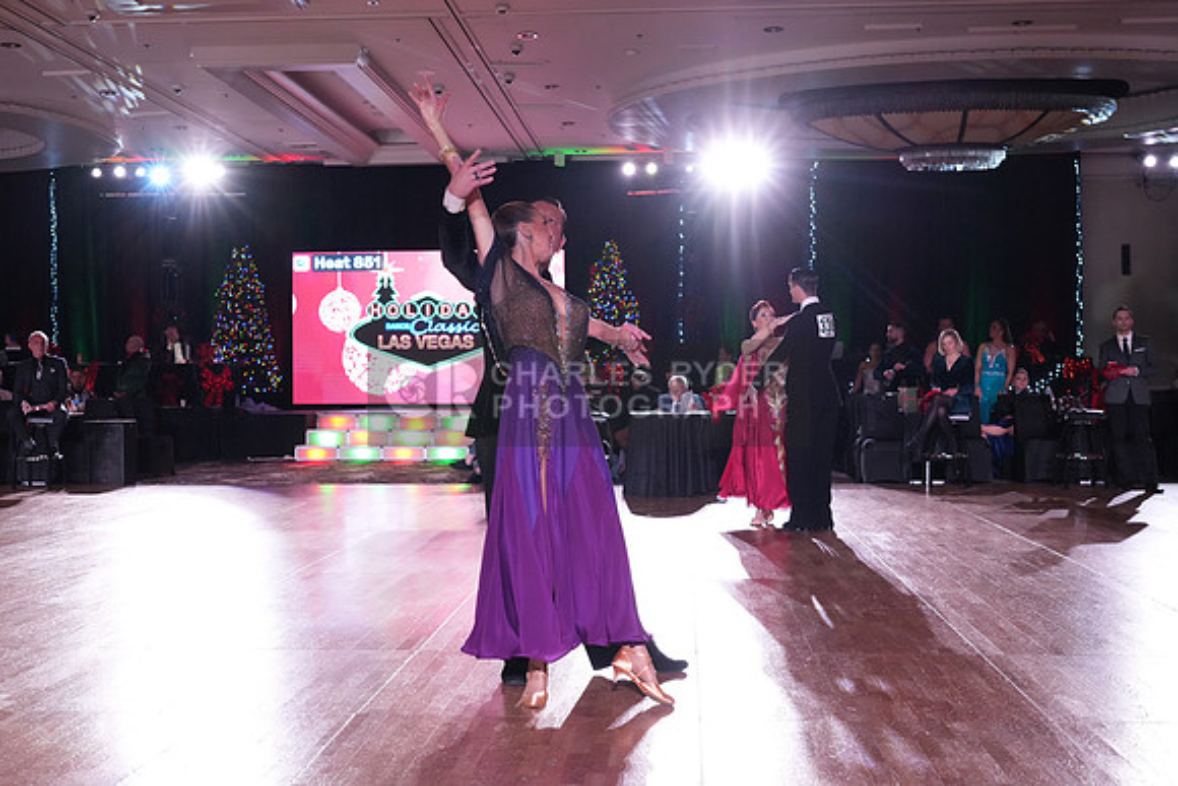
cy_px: 393
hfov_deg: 46.4
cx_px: 589
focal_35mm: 42
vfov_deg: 31.9
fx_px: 1375
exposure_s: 1/320
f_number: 5.6
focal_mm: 42
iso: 5000
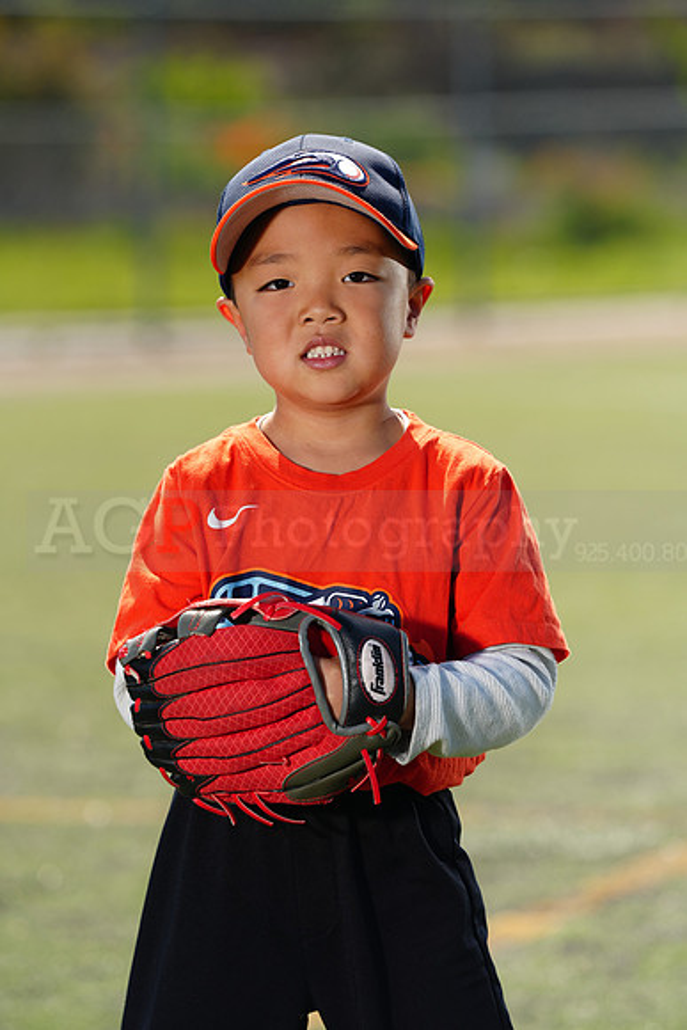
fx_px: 5721
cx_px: 344
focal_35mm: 200
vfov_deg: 10.3
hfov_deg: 6.9
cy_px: 515
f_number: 5
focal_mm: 200
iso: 50
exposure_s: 1/250
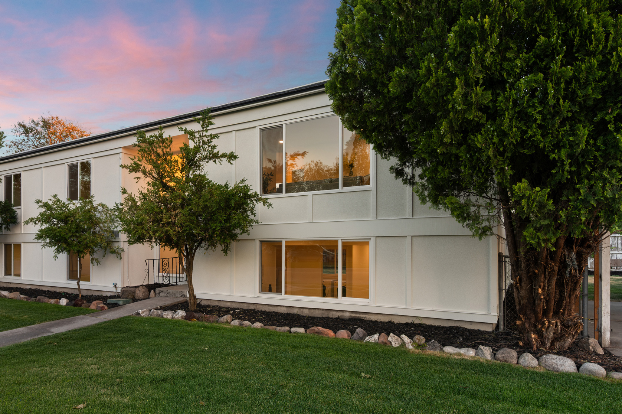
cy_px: 216
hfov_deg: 76.4
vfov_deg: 55.8
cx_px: 254
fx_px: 390
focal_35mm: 23
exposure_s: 1/8
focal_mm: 18.5
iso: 400
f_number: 7.1
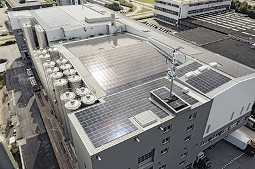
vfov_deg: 46.3
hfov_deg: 65.5
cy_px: 84
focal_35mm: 28
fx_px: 198
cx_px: 128
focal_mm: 10.26
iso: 100
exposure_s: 1/640
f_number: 5
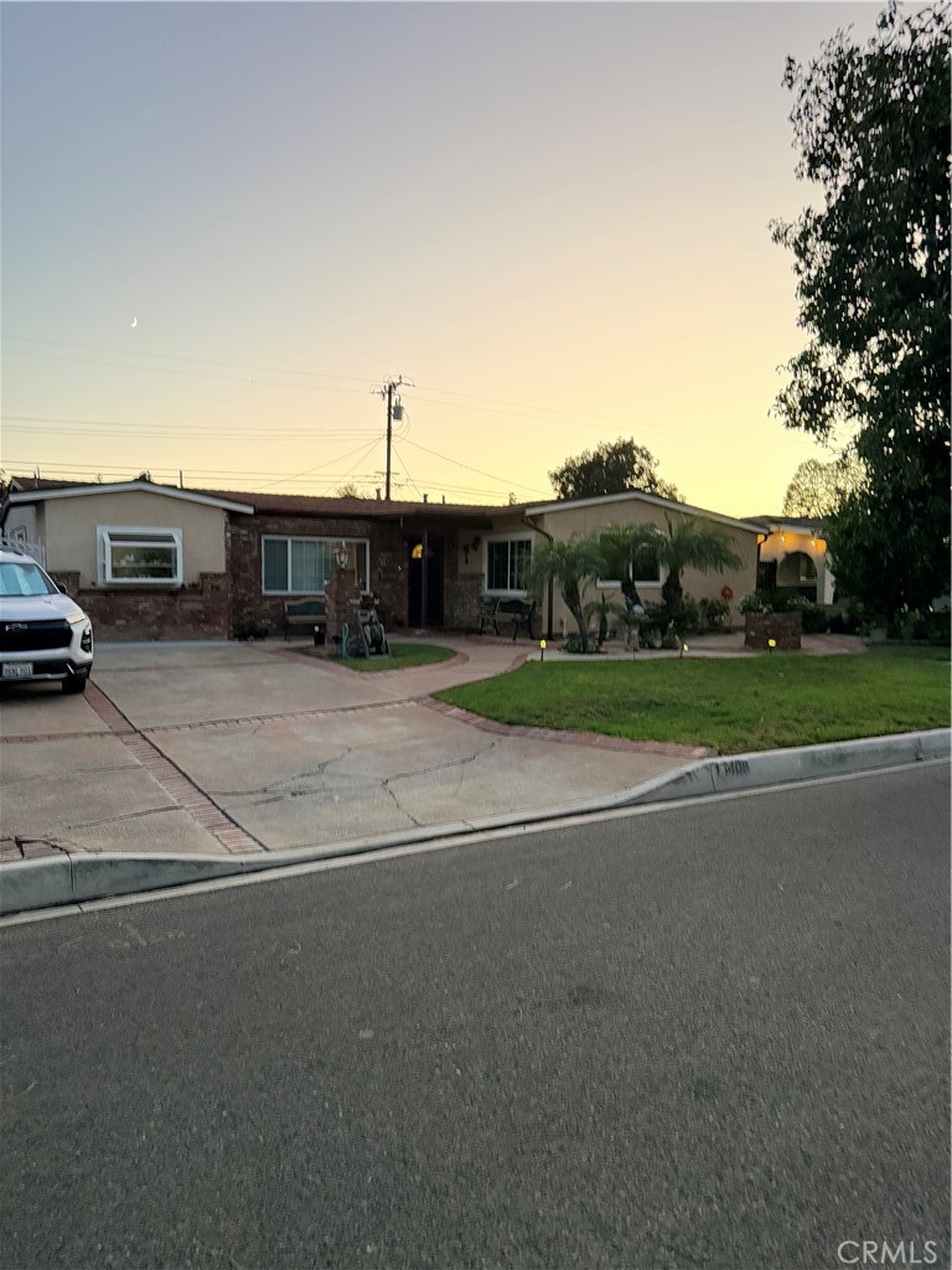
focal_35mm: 24
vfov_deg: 71.6
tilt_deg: +0.8
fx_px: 880
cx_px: 476
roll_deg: -0.3
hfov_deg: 56.8
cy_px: 635
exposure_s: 1/60
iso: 640
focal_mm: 6.76
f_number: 1.78
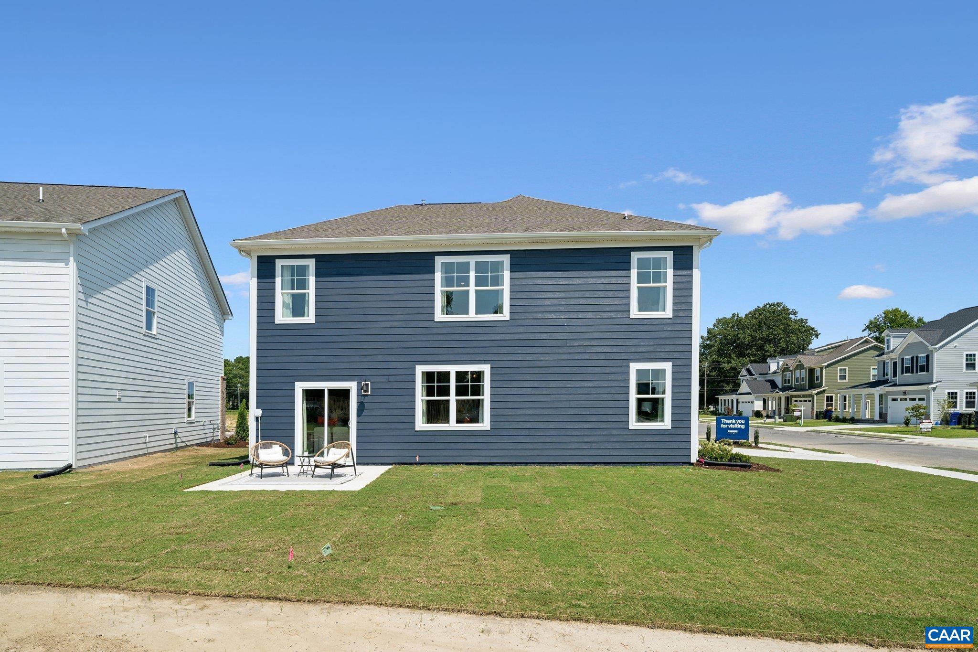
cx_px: 489
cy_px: 326
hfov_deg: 90.0
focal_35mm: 18
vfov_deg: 67.4
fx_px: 489
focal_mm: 18
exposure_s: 1/400
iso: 100
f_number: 8
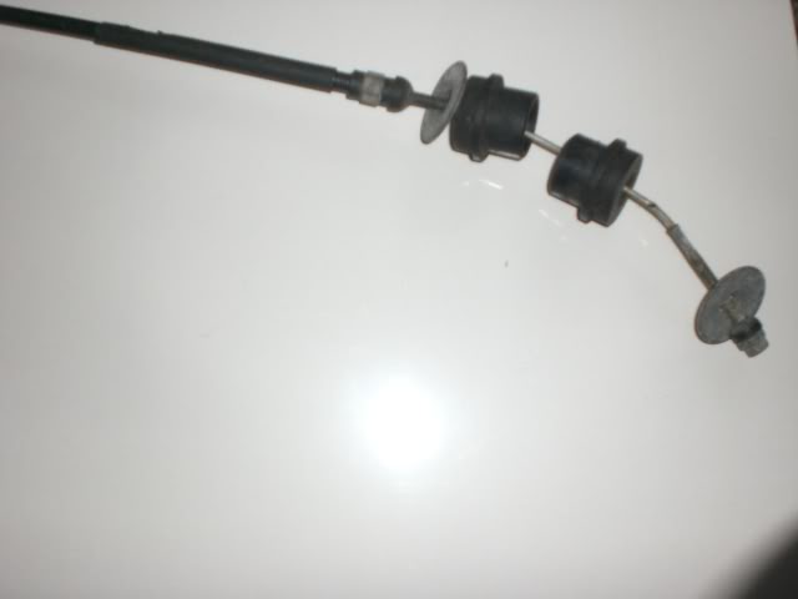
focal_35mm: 38
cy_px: 300
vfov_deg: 37.7
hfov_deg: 49.0
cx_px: 399
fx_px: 876
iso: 200
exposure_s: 1/60
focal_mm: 6.3
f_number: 3.1
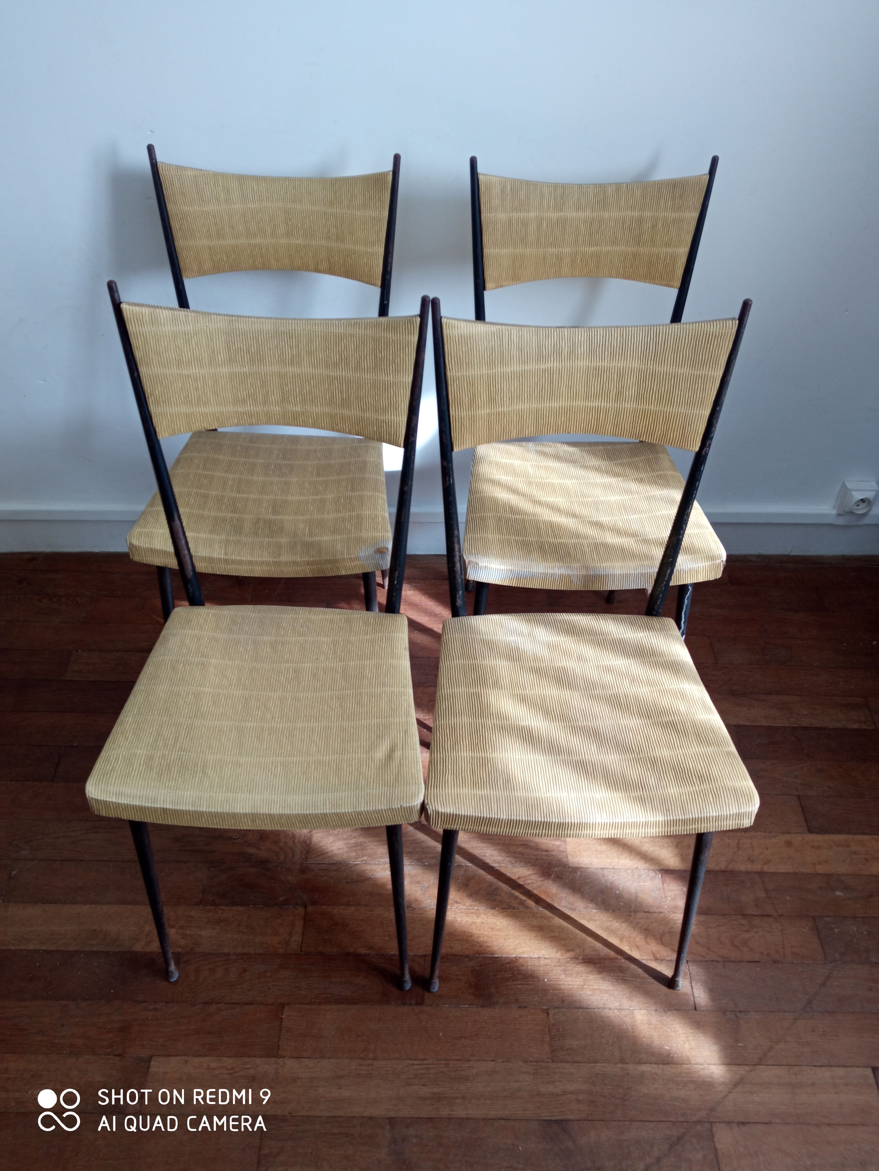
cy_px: 586
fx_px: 914
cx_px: 440
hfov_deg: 51.4
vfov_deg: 65.3
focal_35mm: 27
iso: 139
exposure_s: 1/50
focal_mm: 3.79
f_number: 2.2
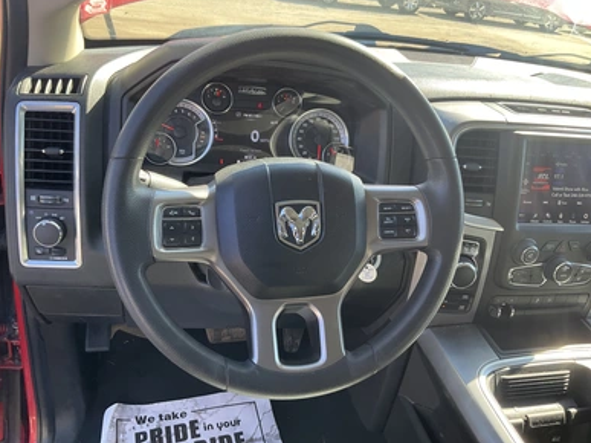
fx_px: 512
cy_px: 215
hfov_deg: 60.0
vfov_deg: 46.8
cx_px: 287
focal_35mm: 30
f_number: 1.8
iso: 32
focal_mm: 3
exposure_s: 1/122
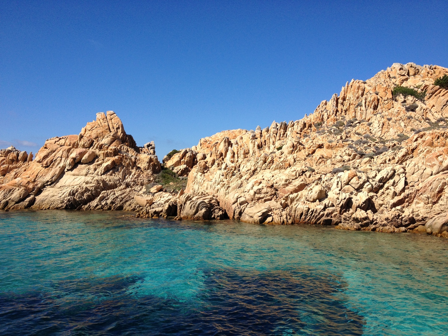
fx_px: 453
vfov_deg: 40.7
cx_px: 224
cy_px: 168
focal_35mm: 35
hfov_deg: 52.6
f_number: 2.4
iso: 64
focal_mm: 4.28
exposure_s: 1/2304
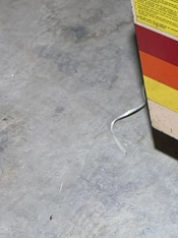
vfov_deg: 21.7
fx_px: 529
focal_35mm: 77
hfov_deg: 17.0
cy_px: -108
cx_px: 280
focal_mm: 6.76
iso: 200
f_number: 1.78
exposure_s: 1/60
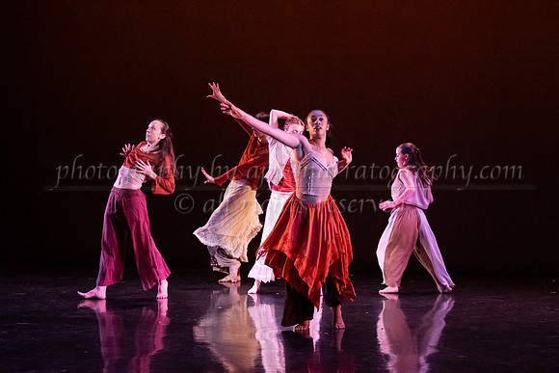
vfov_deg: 13.7
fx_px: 1555
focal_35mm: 100
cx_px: 265
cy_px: 186
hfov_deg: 20.4
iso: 4000
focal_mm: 75
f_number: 4
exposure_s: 1/400
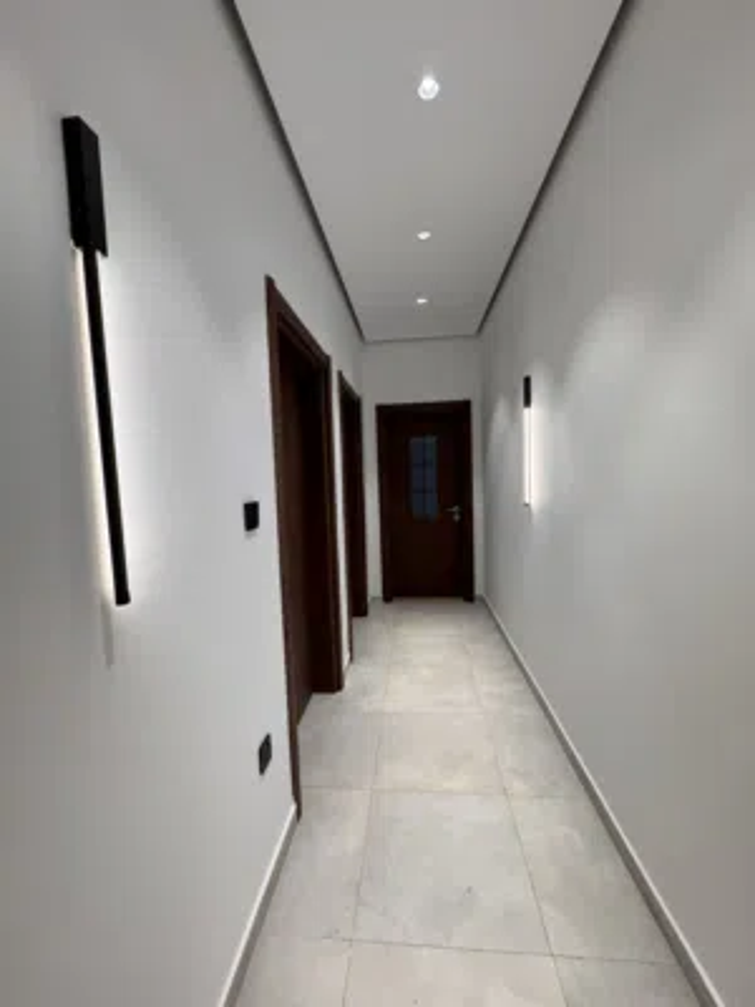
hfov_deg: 85.7
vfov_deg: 102.1
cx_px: 378
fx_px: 407
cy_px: 504
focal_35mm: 14
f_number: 2.2
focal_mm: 2.22
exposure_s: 1/100
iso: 200
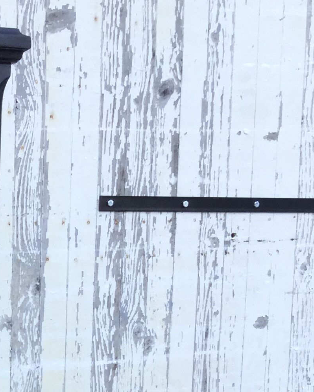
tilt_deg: -11.6
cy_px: 489
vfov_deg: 18.2
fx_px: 1150
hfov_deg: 14.5
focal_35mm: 99
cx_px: -159
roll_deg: -0.6
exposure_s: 1/100
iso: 32
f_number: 2.4
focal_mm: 3.3
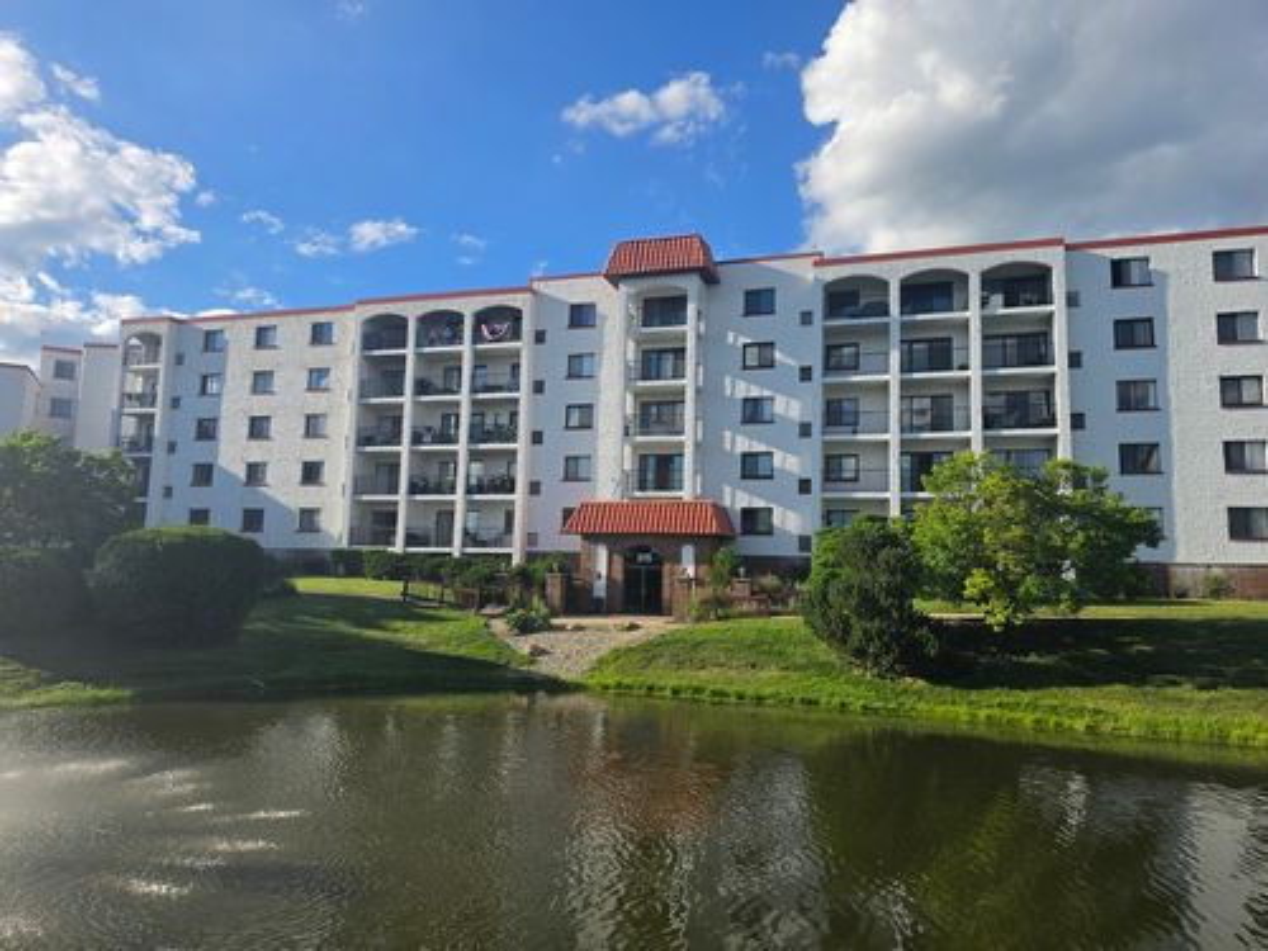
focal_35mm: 23
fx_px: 843
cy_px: 476
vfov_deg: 58.9
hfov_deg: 73.9
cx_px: 634
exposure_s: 1/6352
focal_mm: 6.5
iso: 64
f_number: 1.4
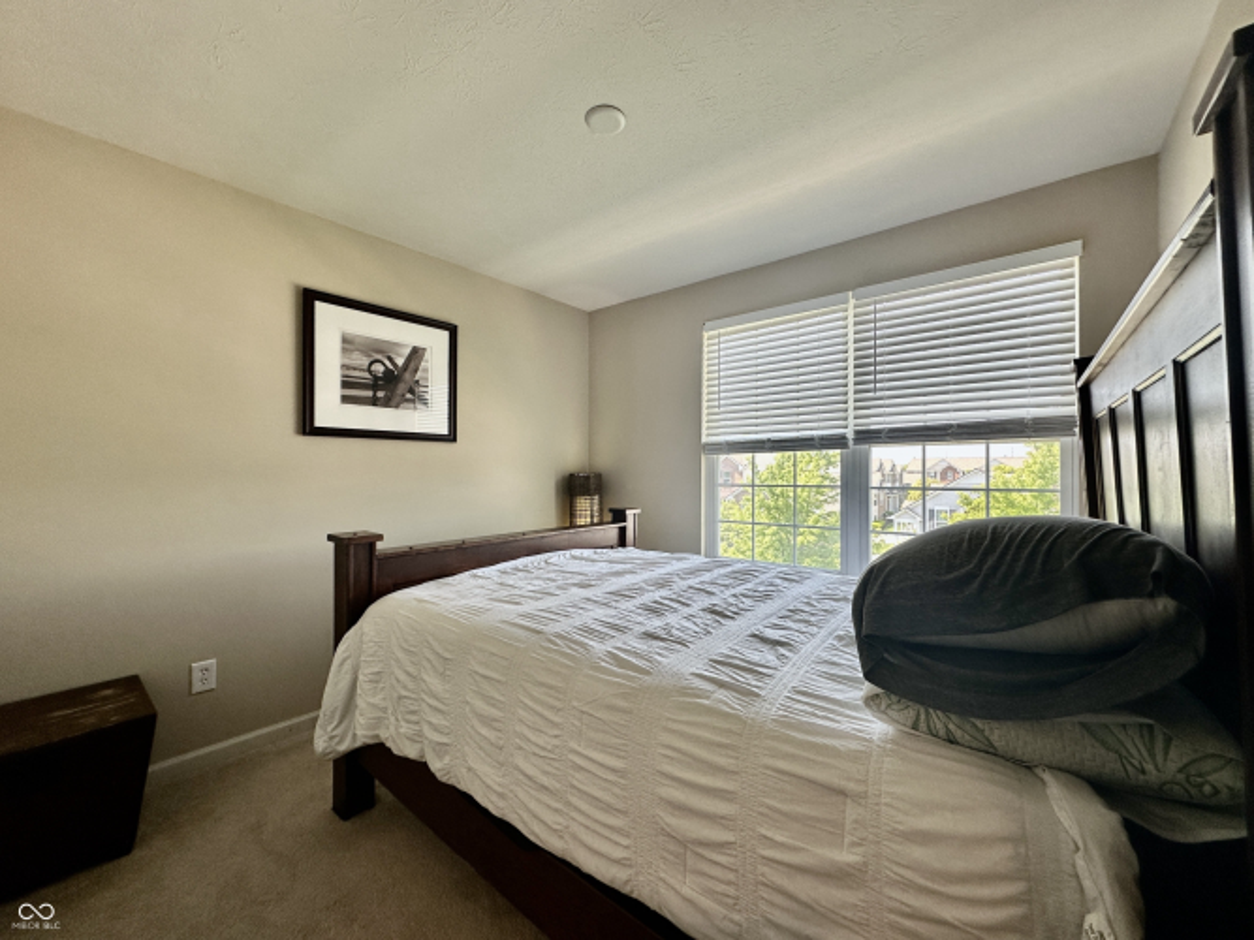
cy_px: 470
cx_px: 627
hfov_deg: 102.1
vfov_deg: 85.7
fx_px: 507
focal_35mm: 14
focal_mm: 2.22
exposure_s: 1/120
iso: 64
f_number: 2.2
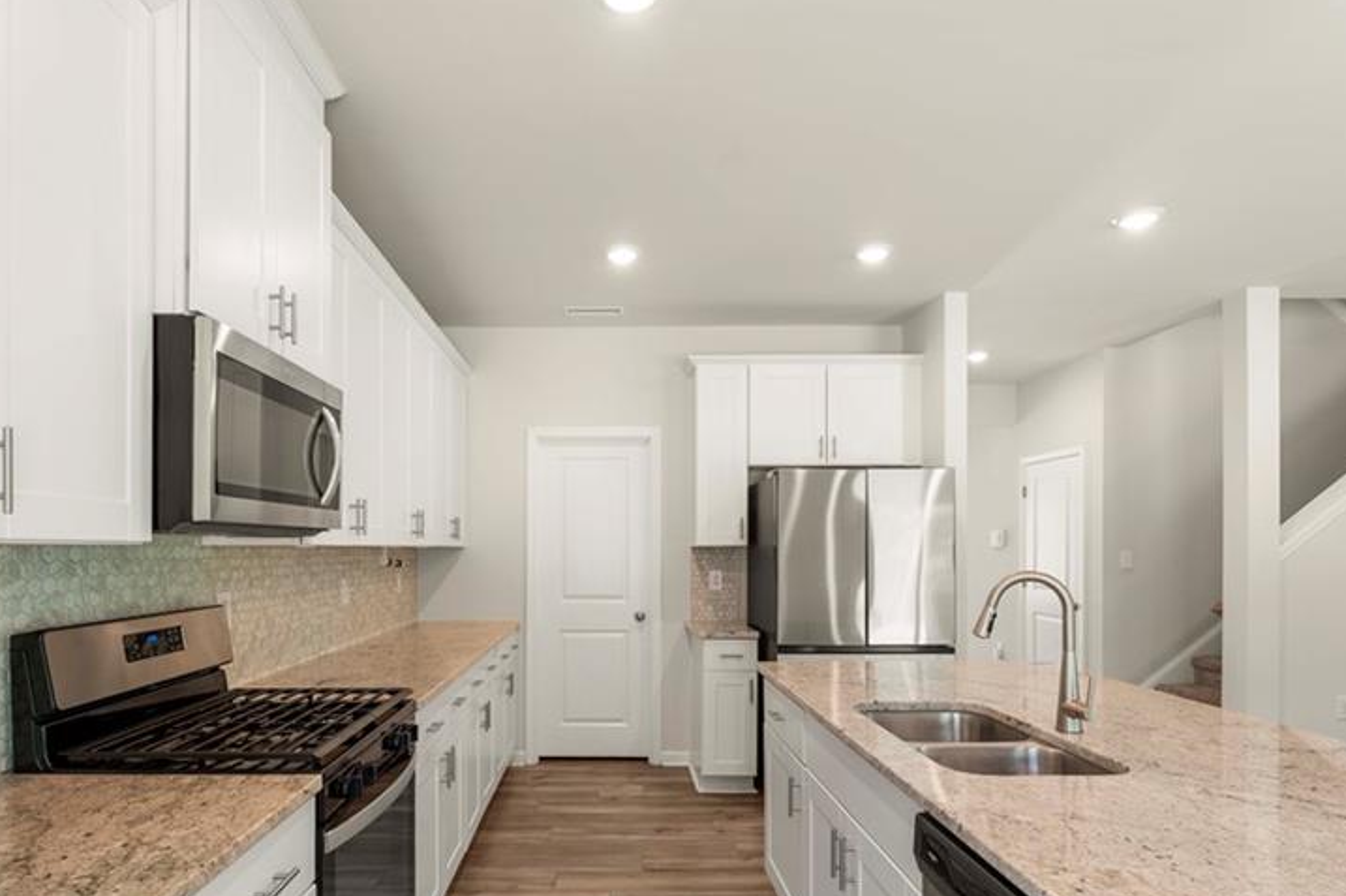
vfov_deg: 61.3
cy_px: 539
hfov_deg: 83.8
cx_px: 608
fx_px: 747
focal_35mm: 20
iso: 100
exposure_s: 1/2.5
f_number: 9
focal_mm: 14
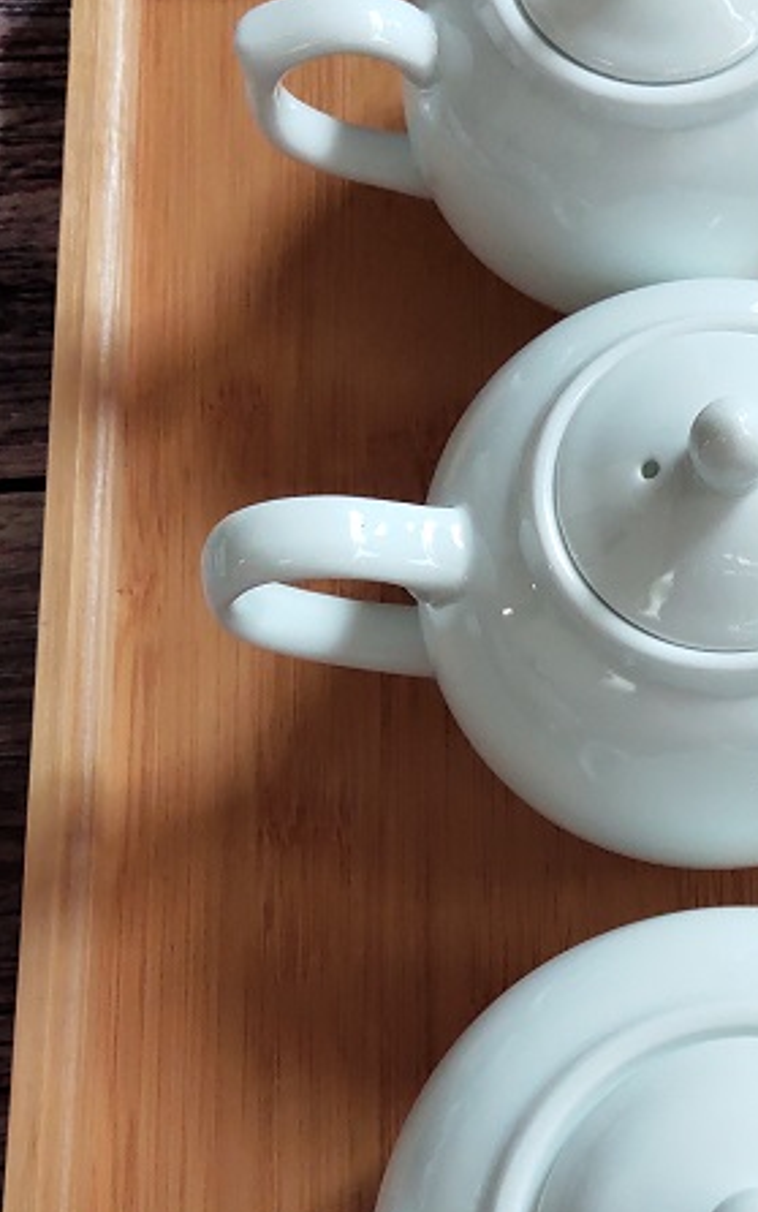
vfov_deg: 35.3
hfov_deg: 22.2
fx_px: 1883
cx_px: 685
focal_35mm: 57
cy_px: 815
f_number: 1.7
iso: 198
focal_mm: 4.71
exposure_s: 1/100
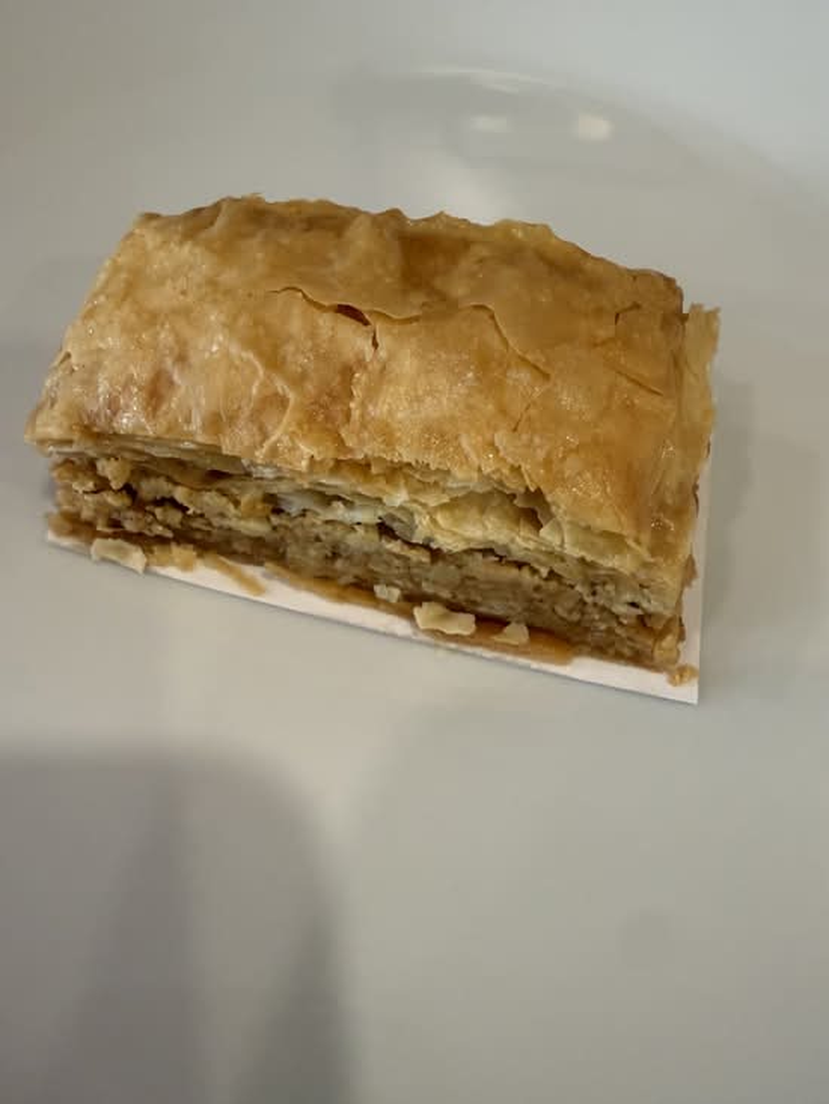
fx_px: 766
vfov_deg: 71.6
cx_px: 414
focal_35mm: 24
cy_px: 552
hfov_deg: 56.8
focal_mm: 2.22
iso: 200
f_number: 2.2
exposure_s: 1/120
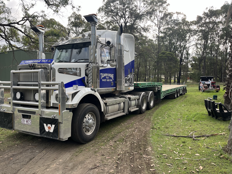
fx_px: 174
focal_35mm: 26
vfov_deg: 53.1
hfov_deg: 67.3
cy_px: 87
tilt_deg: -2.7
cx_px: 116
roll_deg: +0.4
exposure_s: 1/487
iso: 50
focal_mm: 5.1
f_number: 1.6
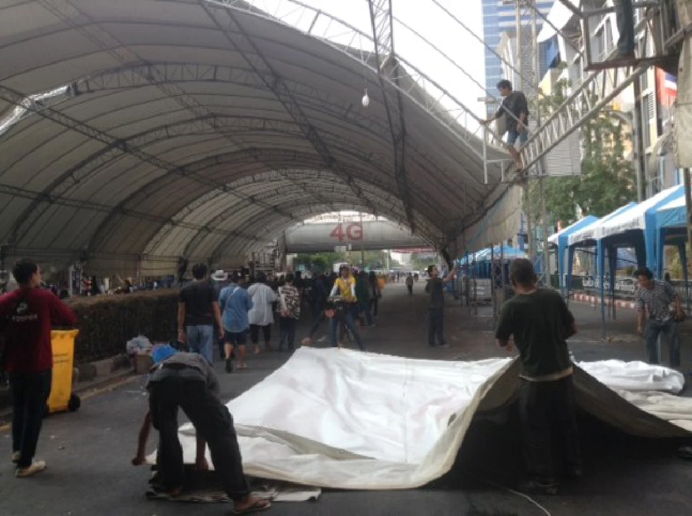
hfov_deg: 55.4
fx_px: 659
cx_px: 346
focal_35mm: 33
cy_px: 258
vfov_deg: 42.8
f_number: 2.4
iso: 32
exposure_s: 1/194
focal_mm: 3.3
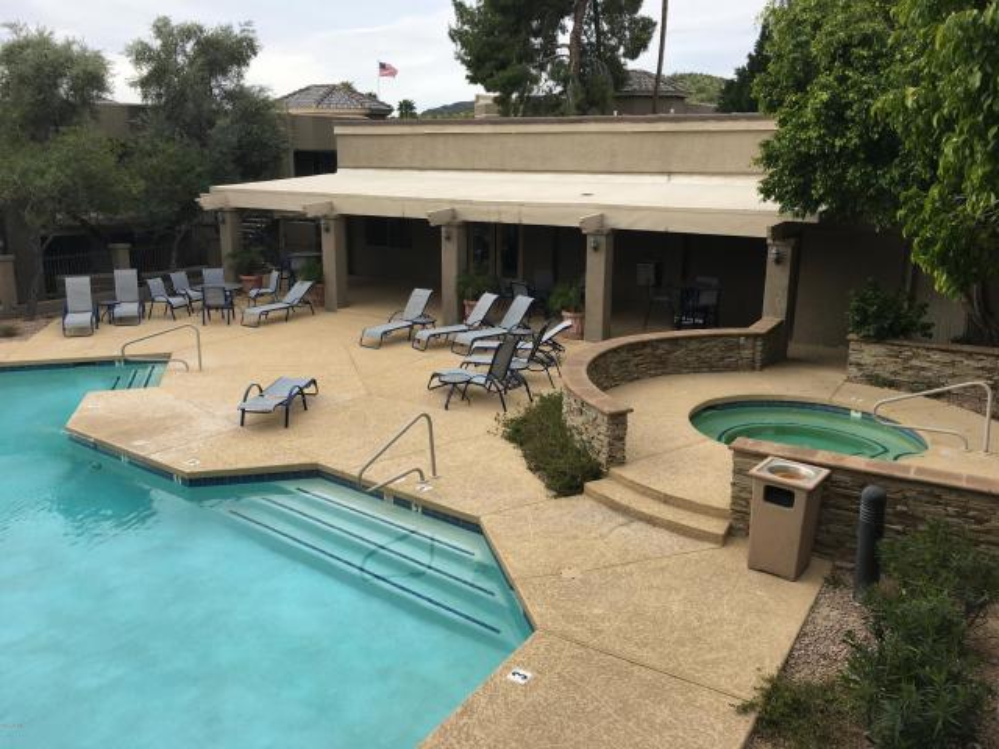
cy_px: 374
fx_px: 837
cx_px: 500
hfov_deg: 61.7
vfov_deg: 48.2
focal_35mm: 29
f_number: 2.2
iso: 25
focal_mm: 4.15
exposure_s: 1/810
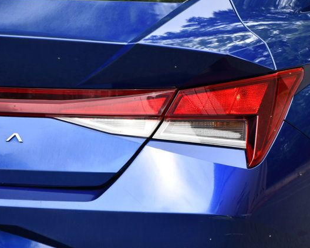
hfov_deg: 12.3
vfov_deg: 9.8
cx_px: 179
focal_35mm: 157
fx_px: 1440
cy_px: 123
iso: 200
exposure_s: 1/250
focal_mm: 92
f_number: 6.3
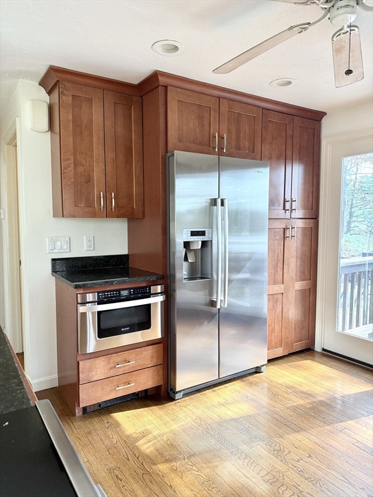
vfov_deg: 71.6
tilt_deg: -3.9
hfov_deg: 56.8
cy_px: 248
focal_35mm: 24
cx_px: 186
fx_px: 345
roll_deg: +0.7
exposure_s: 1/121
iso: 200
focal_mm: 6.76
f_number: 1.78
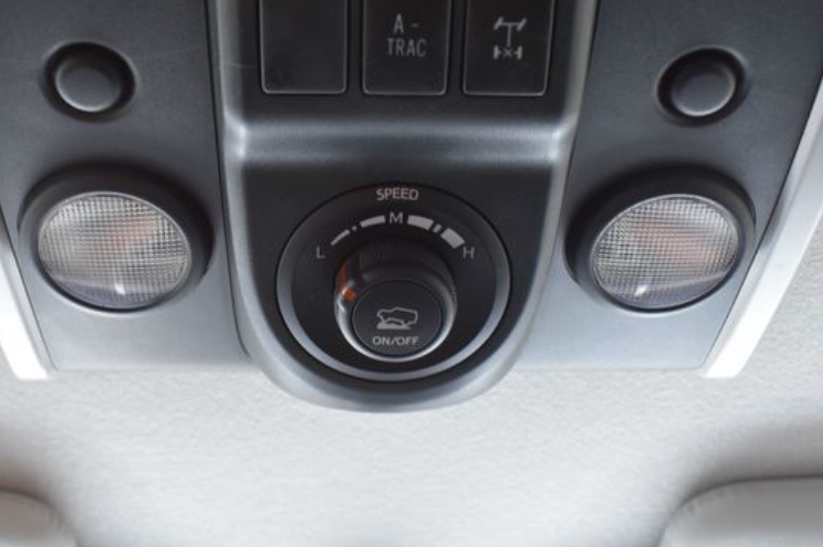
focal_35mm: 50
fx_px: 1142
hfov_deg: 39.6
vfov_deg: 26.9
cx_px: 384
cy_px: 235
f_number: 6.3
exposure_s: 1/15
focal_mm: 28
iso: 1100
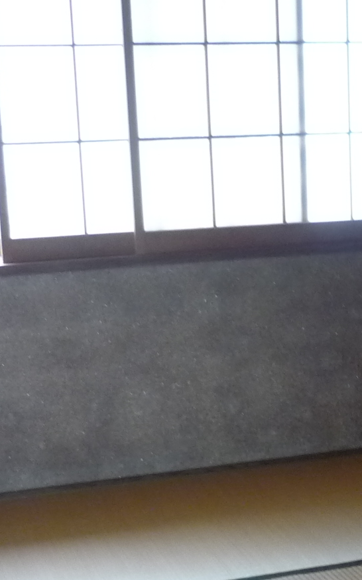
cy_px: 441
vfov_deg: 24.9
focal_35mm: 82
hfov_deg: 15.5
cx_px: 399
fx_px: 1295
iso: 320
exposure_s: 1/30
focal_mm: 5.5
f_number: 2.8
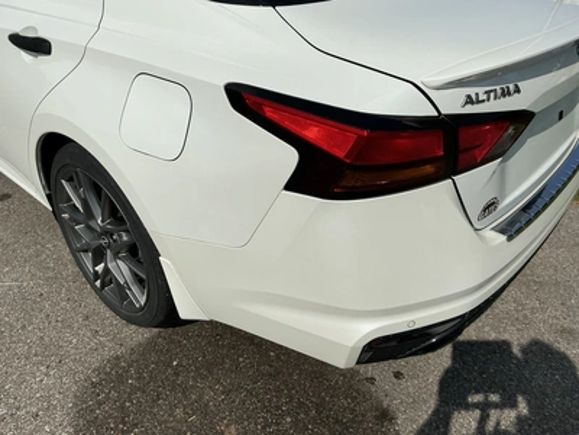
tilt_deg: -30.4
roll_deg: -3.6
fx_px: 468
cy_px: 218
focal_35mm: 28
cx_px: 290
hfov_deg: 63.4
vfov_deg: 49.7
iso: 25
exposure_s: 1/6536
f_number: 1.8
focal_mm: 3
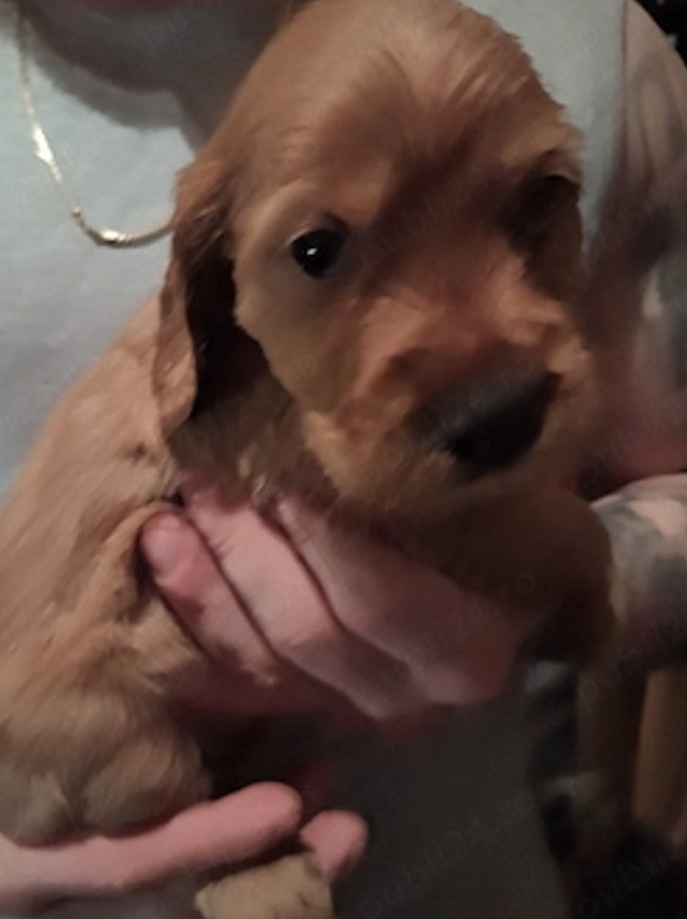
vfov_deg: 63.5
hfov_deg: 49.4
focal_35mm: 28
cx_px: 285
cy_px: 453
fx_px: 742
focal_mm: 5.54
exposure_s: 1/20
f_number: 1.8
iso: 1000
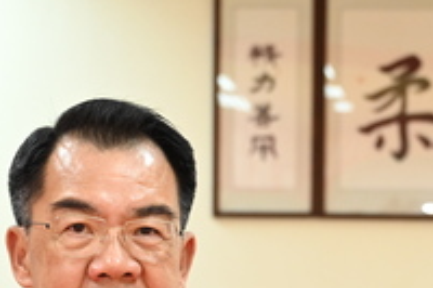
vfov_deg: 8.0
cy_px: 393
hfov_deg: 12.2
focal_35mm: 168
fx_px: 2019
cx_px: 375
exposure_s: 1/125
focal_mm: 48
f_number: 4
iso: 1600
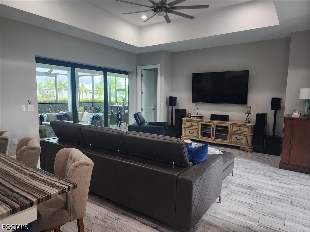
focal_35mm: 23
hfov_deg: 73.9
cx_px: 155
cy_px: 116
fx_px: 206
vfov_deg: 58.9
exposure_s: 1/120
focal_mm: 6.4
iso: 320
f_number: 1.8
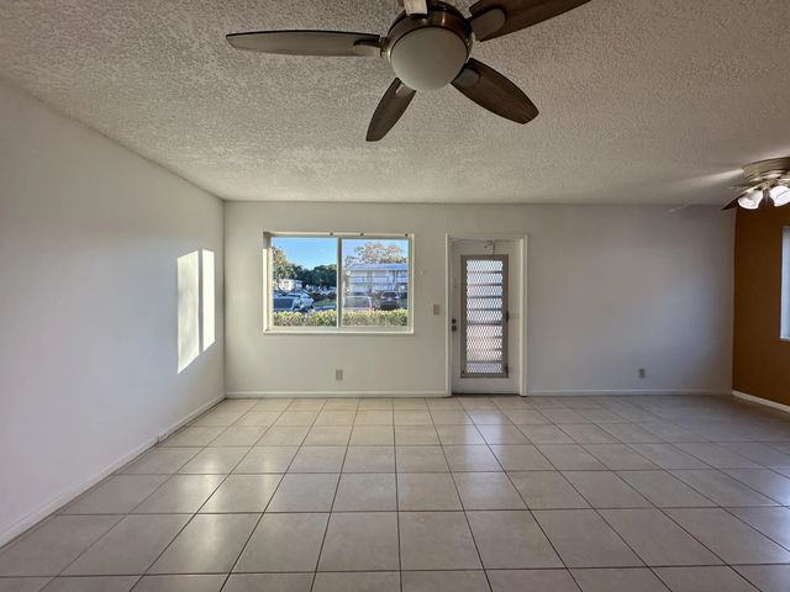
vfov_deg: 85.7
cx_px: 395
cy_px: 296
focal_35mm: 14
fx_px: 320
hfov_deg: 102.1
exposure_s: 1/133
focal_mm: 2.22
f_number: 2.2
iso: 40
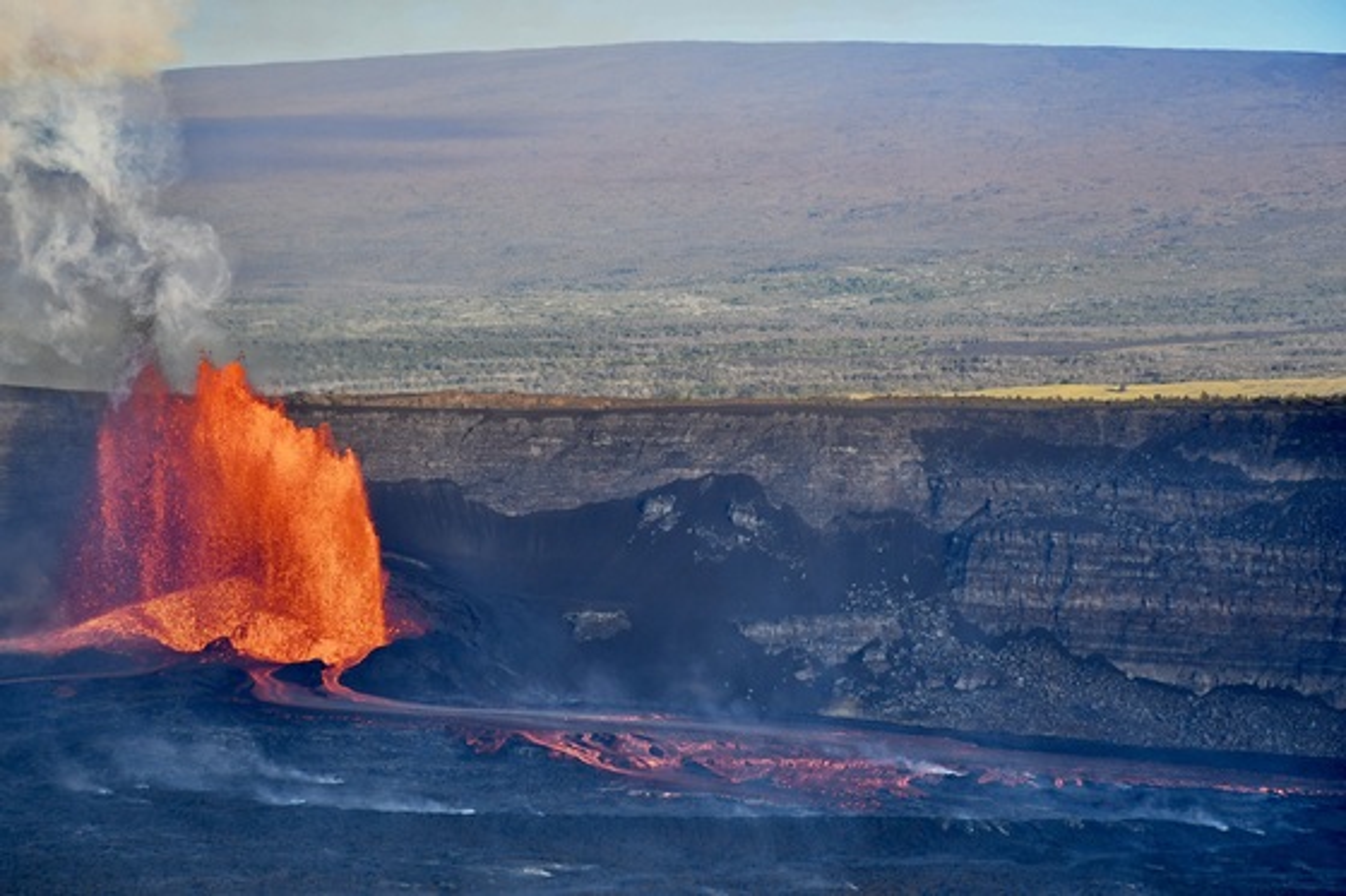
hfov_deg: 17.1
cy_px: 448
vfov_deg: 11.4
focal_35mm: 120
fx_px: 4485
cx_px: 673
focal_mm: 80
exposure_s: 1/640
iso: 800
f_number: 6.3
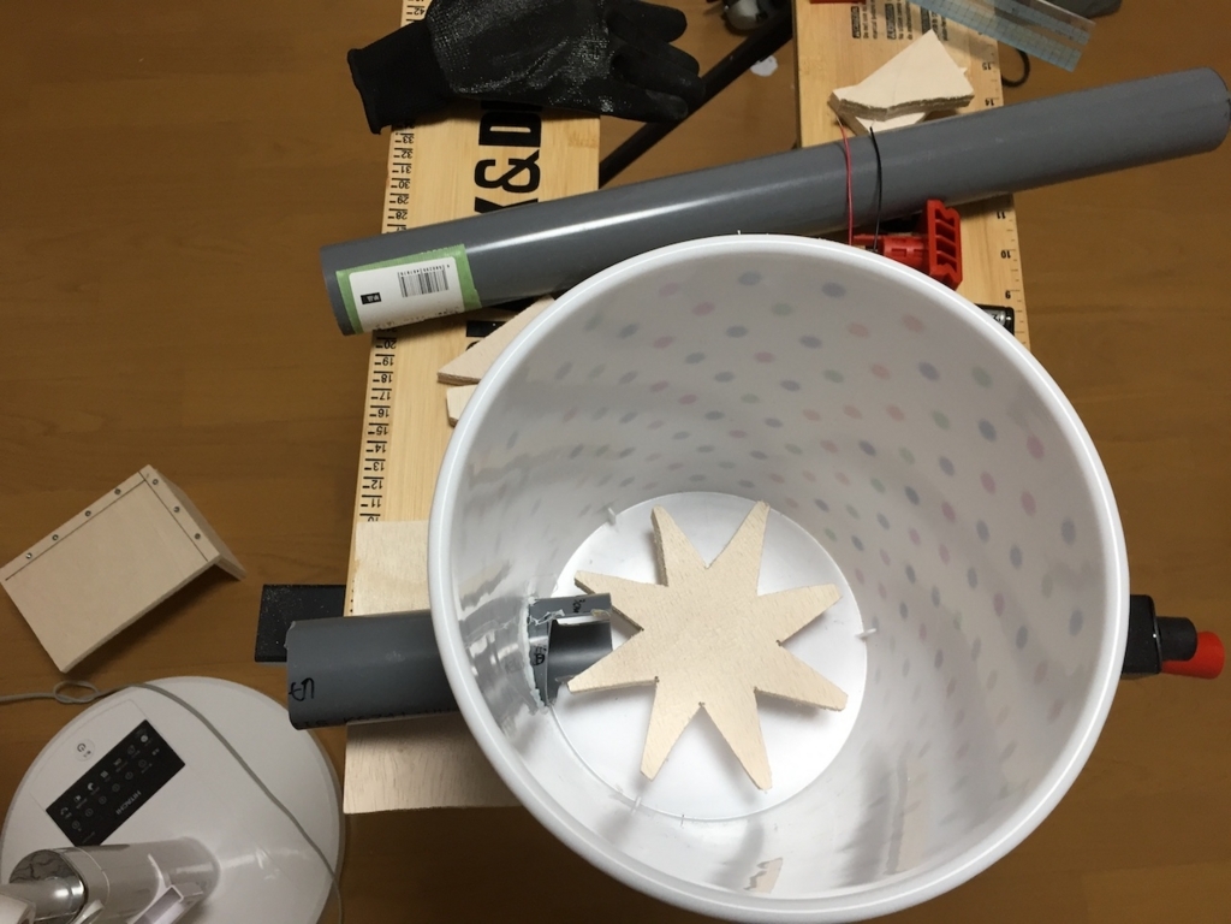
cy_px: 462
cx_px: 616
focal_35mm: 29
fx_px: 1031
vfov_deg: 48.2
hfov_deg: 61.7
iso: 32
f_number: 2.2
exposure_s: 1/30
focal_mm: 4.15
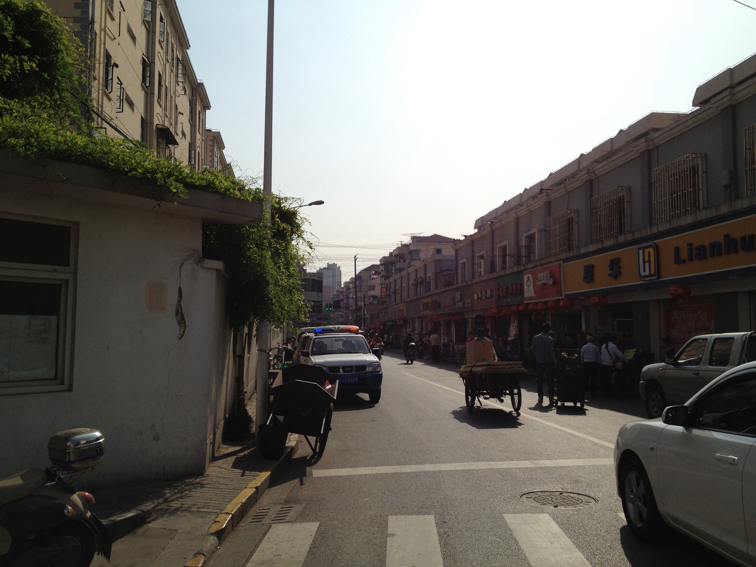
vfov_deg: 40.7
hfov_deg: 52.6
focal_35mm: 35
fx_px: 764
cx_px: 378
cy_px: 284
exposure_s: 1/4608
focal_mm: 4.28
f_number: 2.4
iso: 64
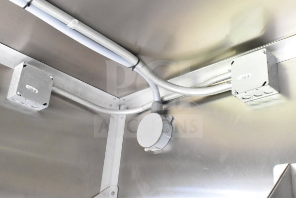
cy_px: 99
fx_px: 370
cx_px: 148
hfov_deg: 43.6
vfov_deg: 29.9
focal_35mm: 45
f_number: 6.3
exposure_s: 1/160
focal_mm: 30
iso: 6400
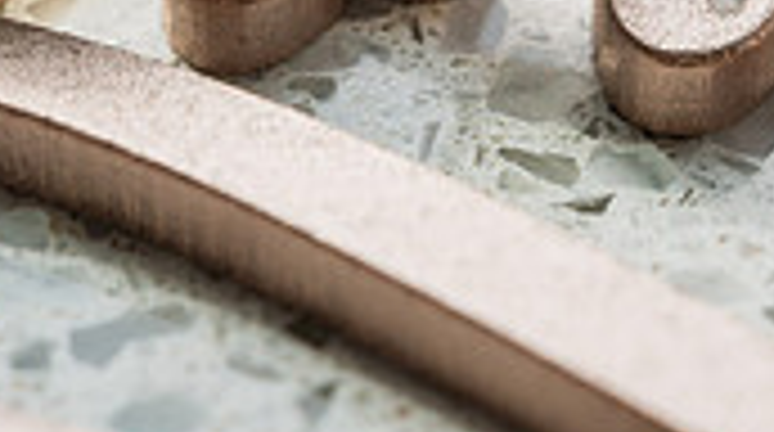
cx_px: 482
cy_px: -178
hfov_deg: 17.3
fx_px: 2540
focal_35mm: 124
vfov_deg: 9.5
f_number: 8
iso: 100
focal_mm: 35
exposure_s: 1/125
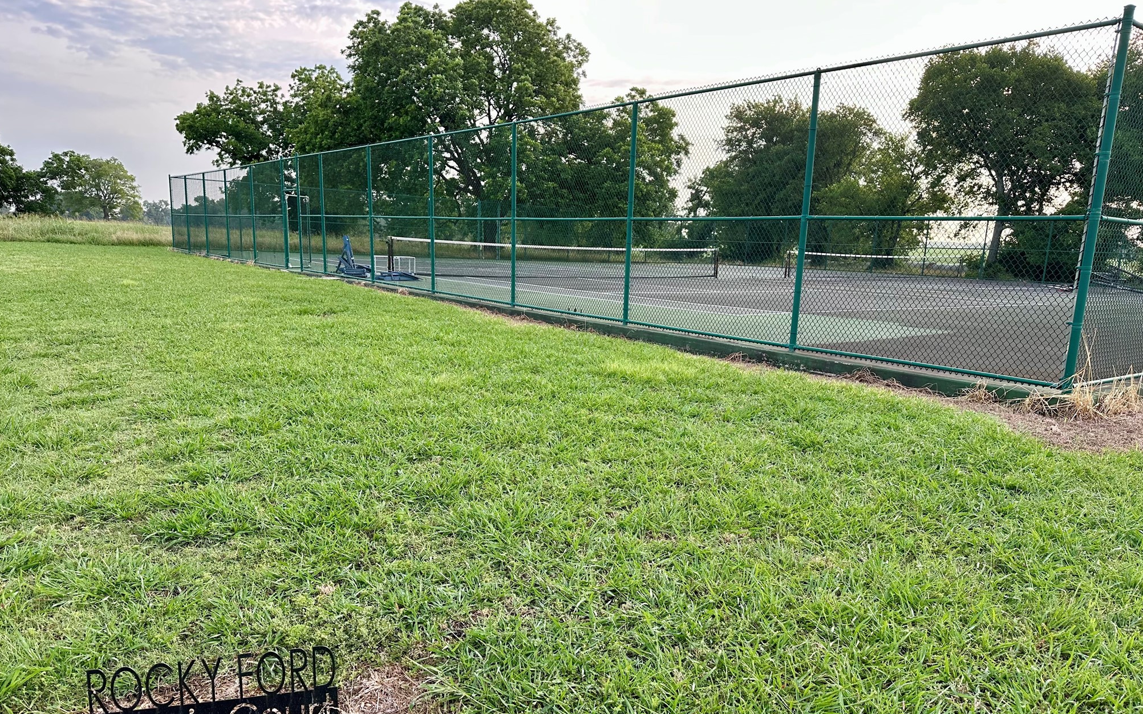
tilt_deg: -12.4
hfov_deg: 70.4
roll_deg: -2.7
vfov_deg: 47.4
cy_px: 407
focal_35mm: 26
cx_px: 570
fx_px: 810
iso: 80
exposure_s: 1/412
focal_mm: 6.86
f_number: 1.78
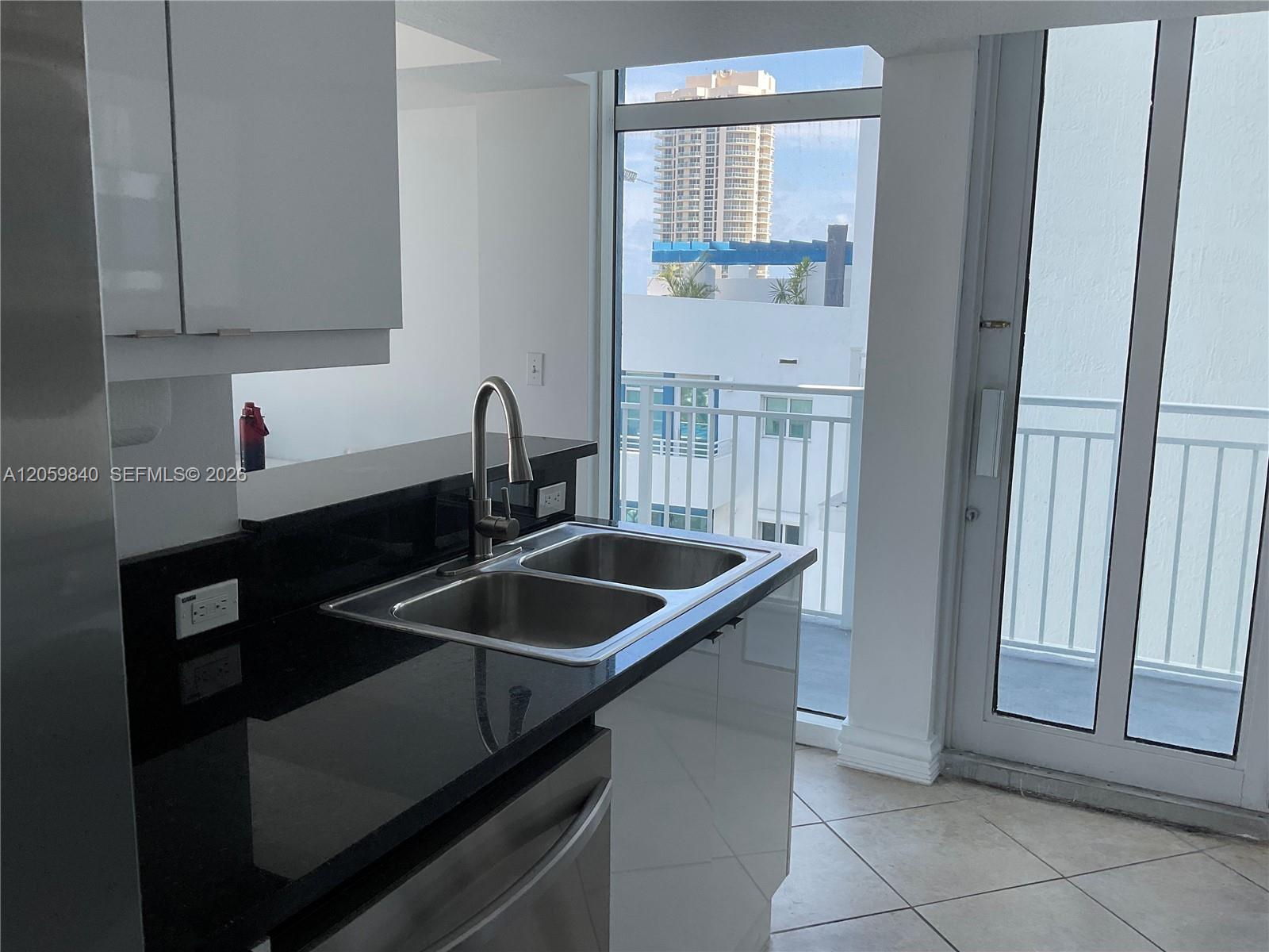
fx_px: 1063
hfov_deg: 61.7
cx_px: 634
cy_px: 476
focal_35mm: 29
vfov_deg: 48.2
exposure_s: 1/249
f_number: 1.8
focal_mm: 3
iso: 16
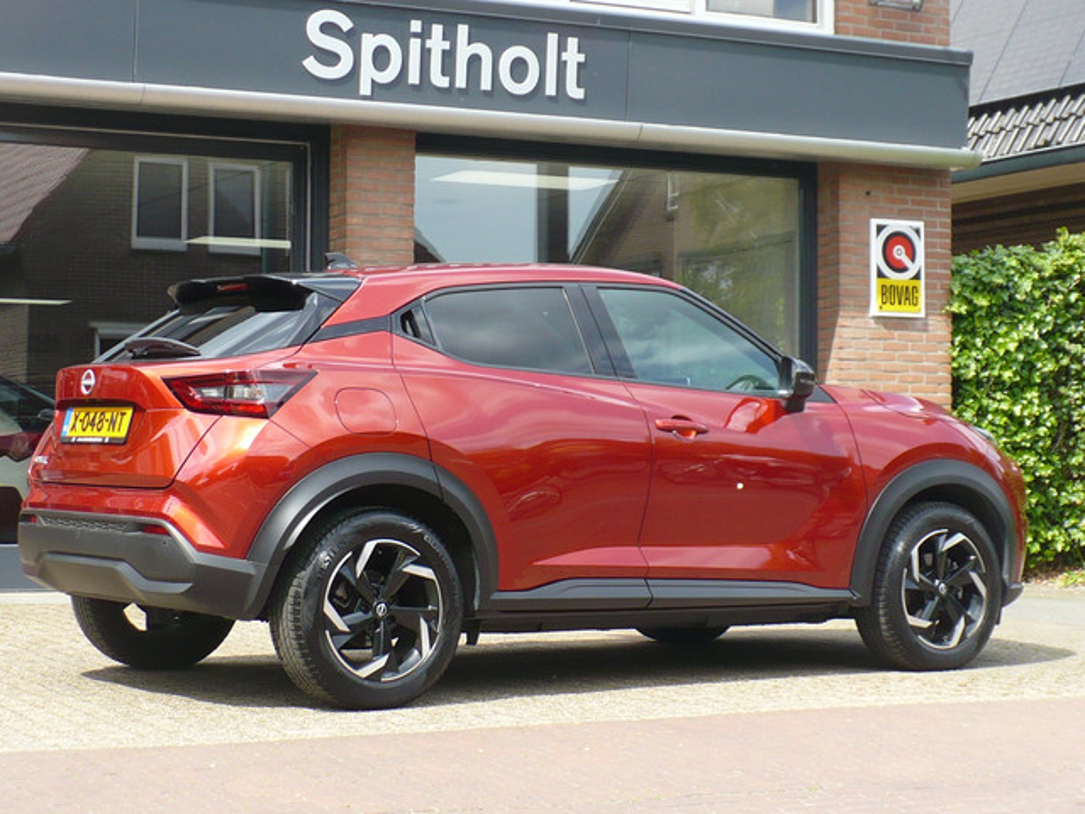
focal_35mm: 80
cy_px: 407
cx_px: 542
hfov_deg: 24.4
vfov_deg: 18.4
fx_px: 2508
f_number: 3.1
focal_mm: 8.9
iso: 100
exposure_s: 1/320
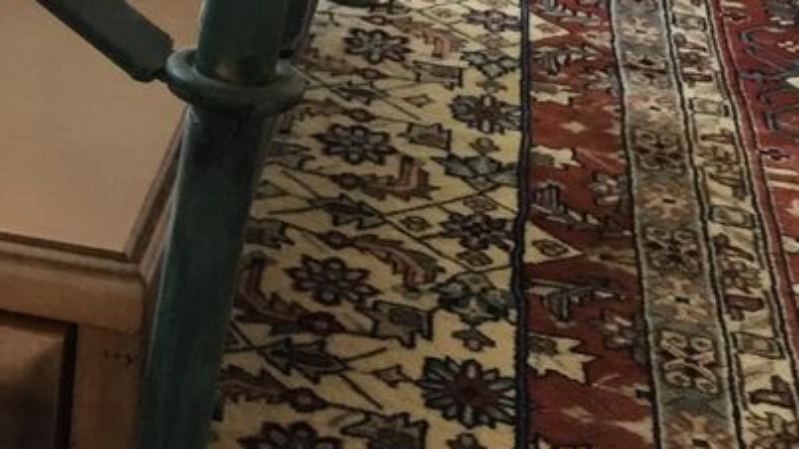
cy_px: 189
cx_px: -89
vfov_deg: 14.4
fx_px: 1779
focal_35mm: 84
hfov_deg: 23.7
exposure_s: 1/33
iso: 50
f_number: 2.4
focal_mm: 3.3
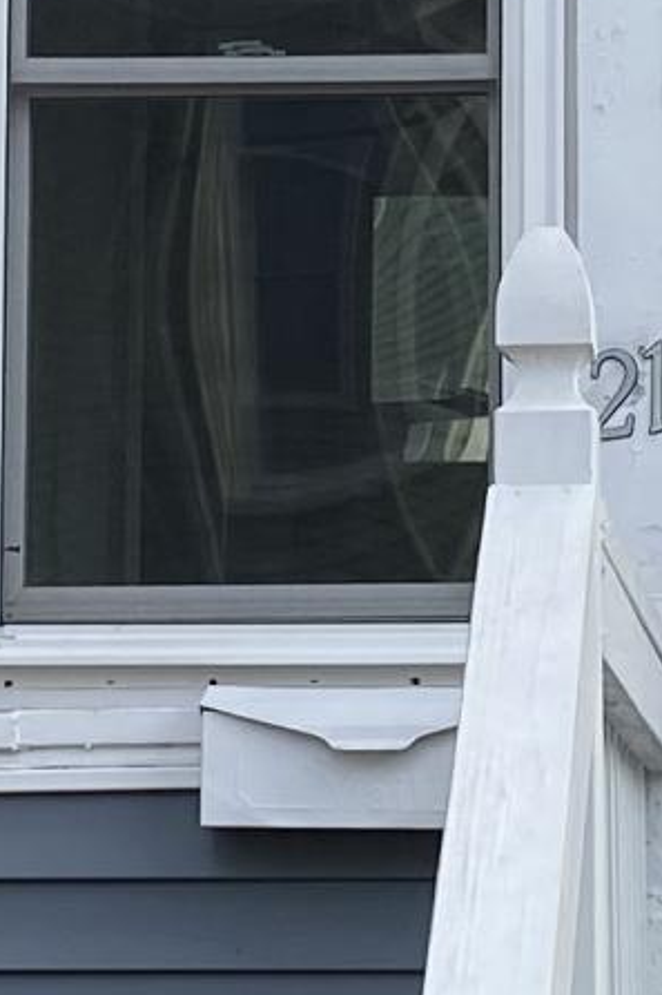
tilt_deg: +8.8
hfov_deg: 7.5
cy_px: 335
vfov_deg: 11.3
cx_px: 584
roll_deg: +0.9
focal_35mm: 182
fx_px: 5024
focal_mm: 4.25
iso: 32
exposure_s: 1/919
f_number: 1.8
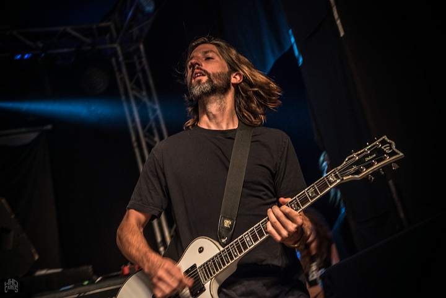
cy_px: 149
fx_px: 868
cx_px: 223
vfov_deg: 19.5
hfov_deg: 28.8
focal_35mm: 70
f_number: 5
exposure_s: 1/100
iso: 800
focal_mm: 70
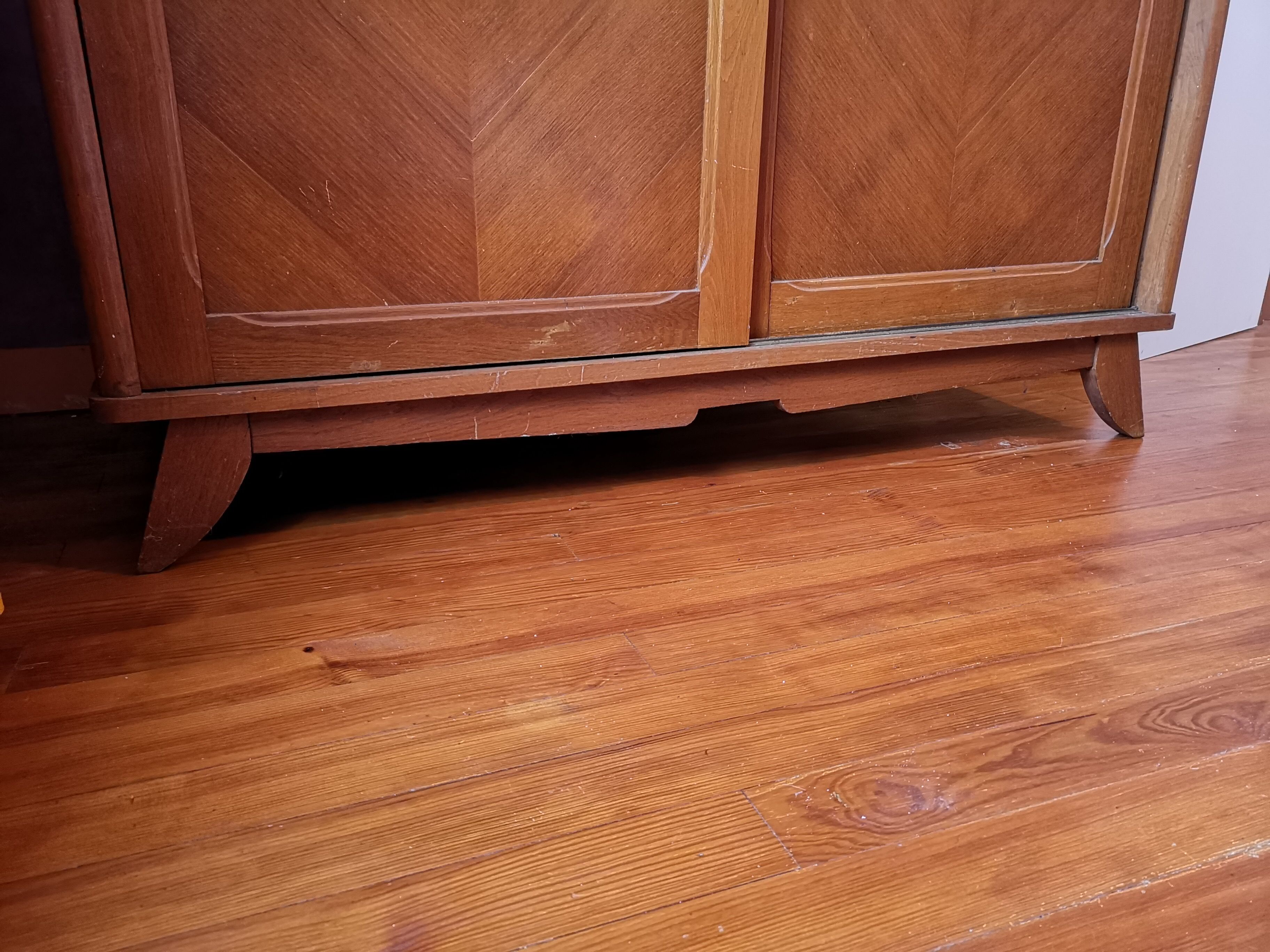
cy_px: 476
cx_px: 635
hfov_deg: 65.3
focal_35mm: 27
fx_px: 991
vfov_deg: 51.4
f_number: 1.8
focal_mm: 3.95
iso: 640
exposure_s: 4
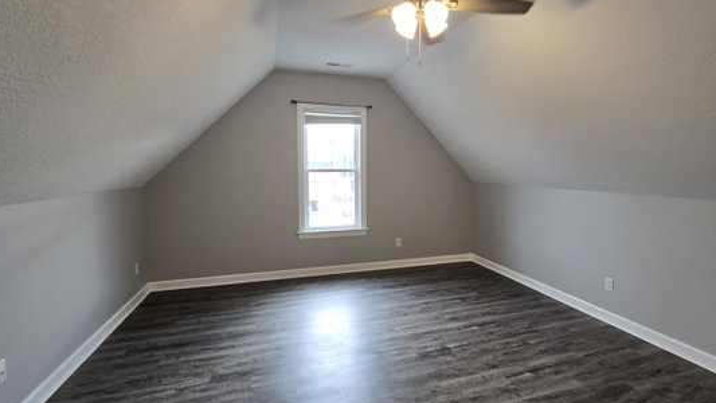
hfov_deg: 95.6
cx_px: 393
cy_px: 183
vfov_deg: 63.8
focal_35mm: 17
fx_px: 323
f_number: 2.2
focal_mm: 2.2
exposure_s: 1/60
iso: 100
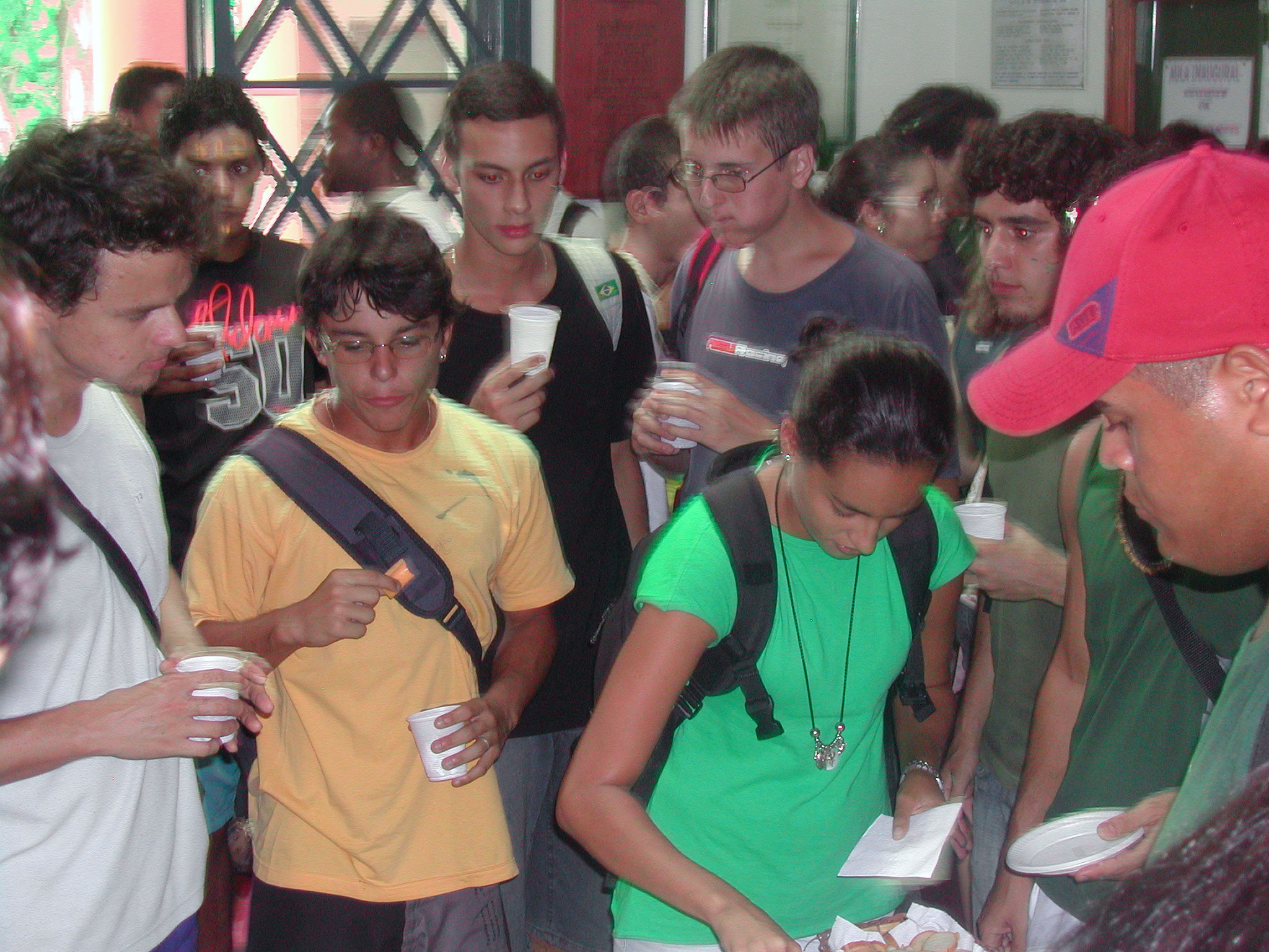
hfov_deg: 31.2
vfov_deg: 23.7
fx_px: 2273
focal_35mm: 62
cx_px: 634
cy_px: 476
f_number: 3.5
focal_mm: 13.2
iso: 211
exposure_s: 1/60.1
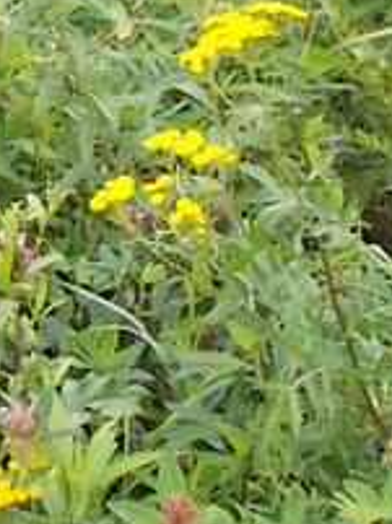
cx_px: -114
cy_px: -205
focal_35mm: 103
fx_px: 1558
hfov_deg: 13.8
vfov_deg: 17.6
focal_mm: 4.6
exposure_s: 1/160
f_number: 3.2
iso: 80
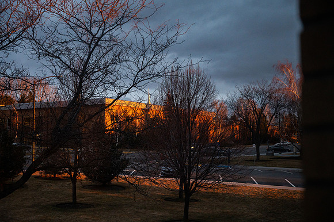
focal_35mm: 61
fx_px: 565
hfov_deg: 32.9
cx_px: 167
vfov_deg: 22.3
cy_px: 111
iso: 2000
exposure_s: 1/500
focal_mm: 60
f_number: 4
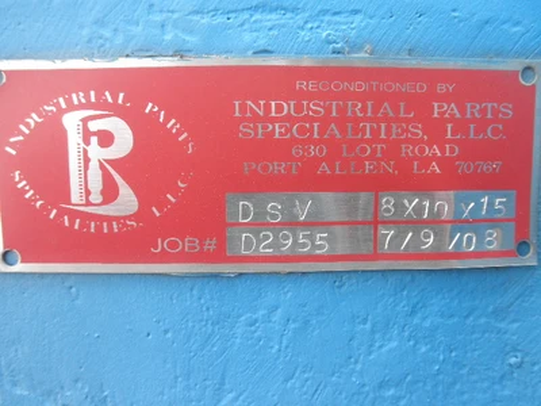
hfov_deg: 63.4
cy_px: 203
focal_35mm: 28
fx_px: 438
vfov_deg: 49.7
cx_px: 270
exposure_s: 1/80
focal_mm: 5
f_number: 3
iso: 64
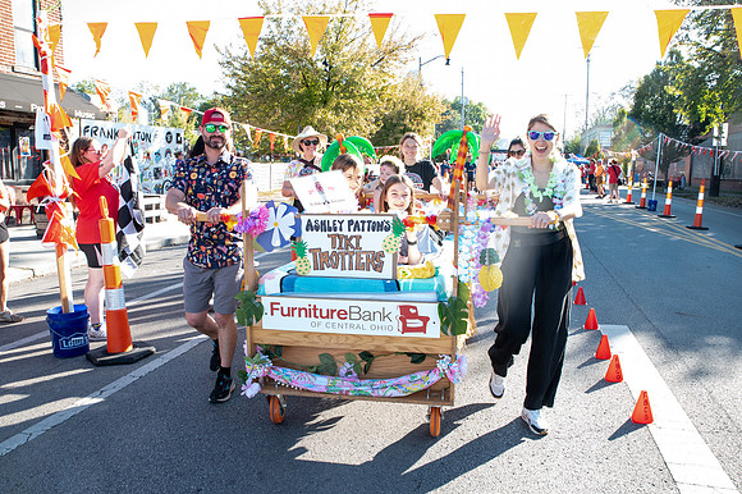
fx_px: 570
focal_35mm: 28
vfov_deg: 46.9
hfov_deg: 66.2
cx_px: 371
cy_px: 256
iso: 1600
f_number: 9
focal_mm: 24
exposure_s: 1/200
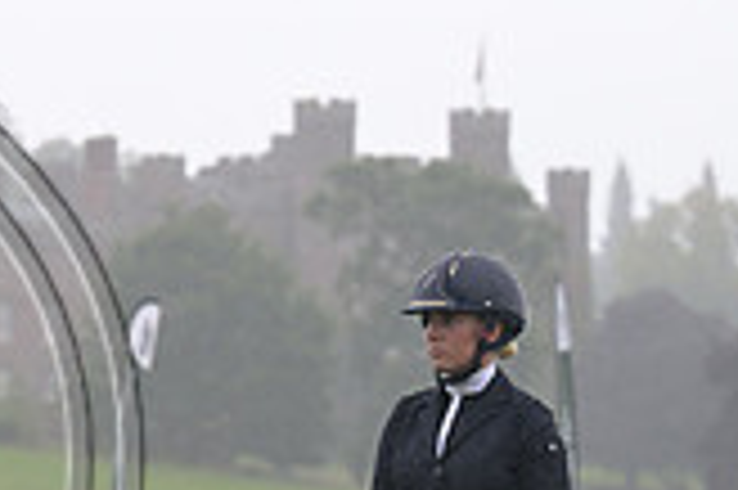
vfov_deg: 3.5
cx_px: -374
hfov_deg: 5.3
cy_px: 398
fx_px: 7966
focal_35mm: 389
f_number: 4.5
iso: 1000
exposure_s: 1/1250
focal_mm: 110
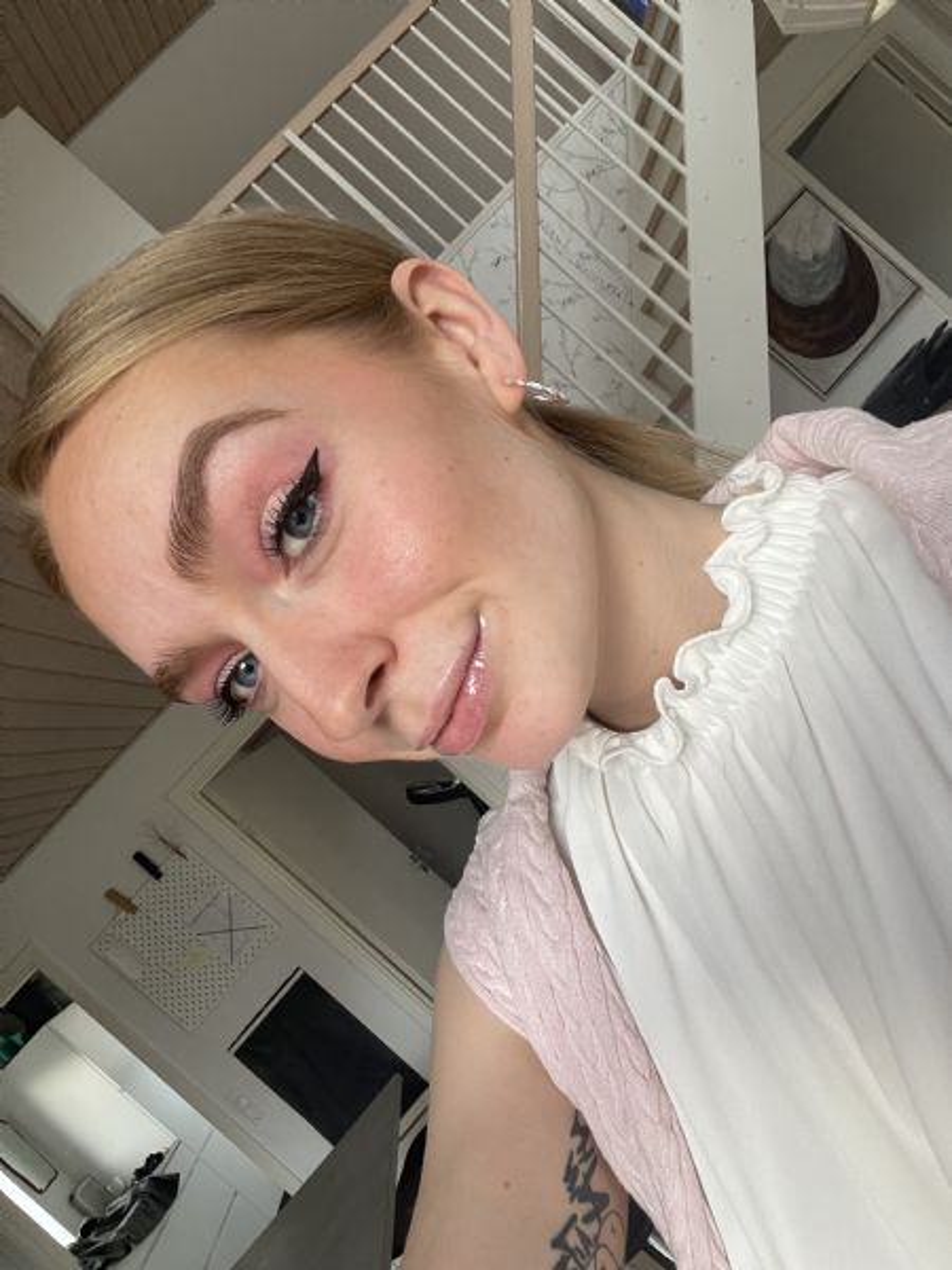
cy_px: 635
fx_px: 843
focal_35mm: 23
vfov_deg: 73.9
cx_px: 476
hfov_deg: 58.9
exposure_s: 1/60
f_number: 2.2
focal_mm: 2.71
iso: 160
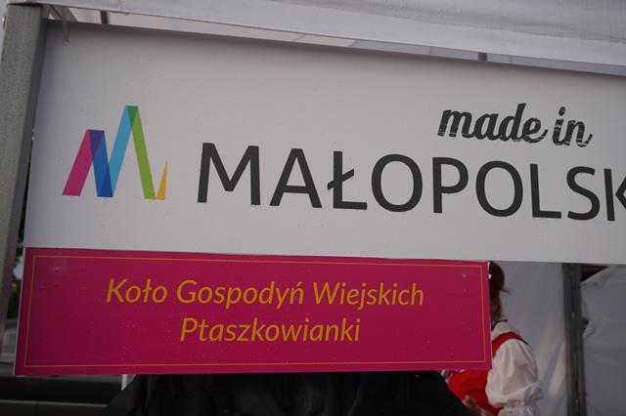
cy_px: 208
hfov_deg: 57.2
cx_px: 313
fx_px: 574
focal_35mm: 33
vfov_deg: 39.9
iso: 125
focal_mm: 22
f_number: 6.3
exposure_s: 1/160
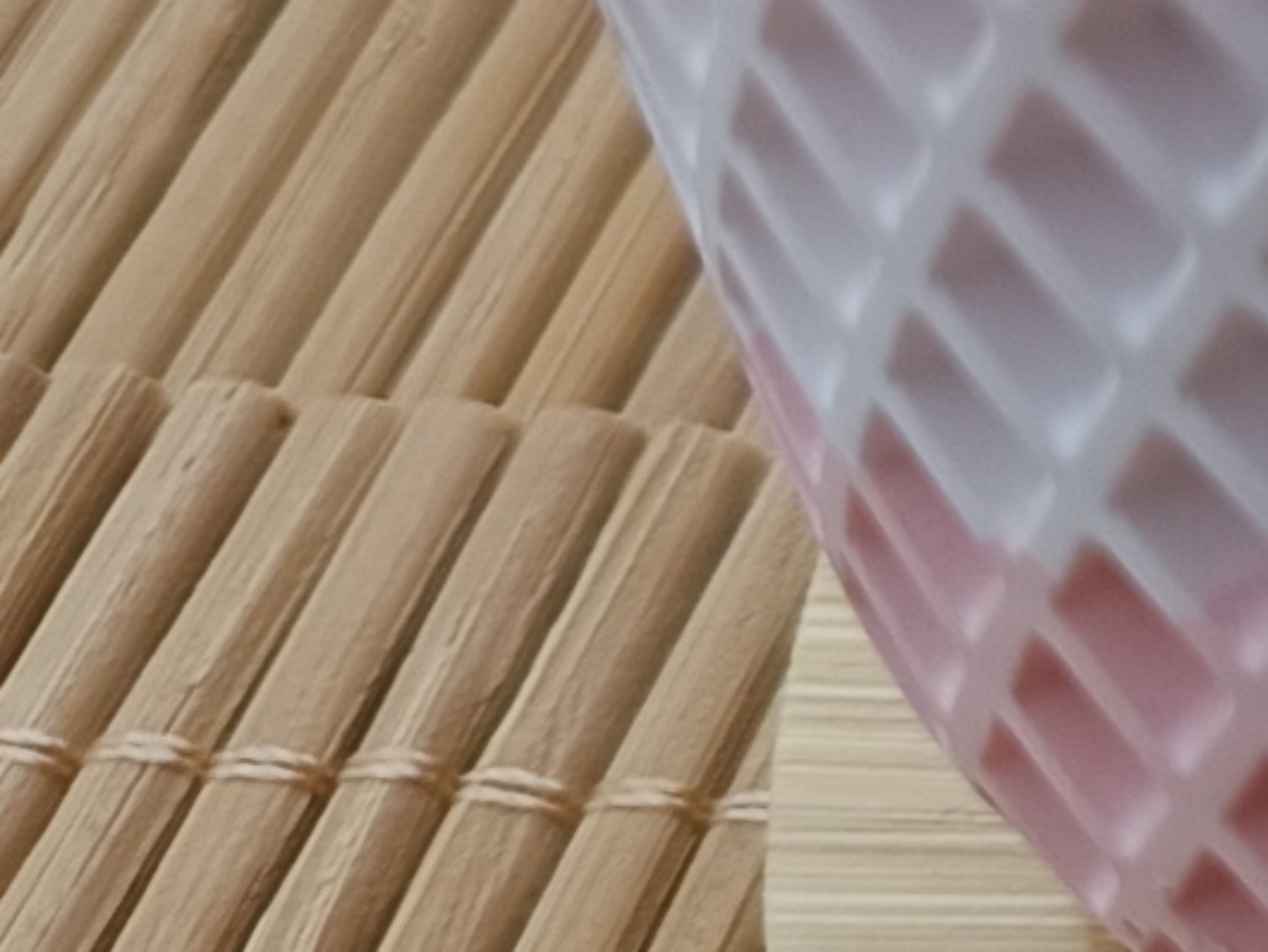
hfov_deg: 8.2
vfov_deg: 8.2
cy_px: 31
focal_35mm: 181
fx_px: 6633
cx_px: 4448
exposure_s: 1/519
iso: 53
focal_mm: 5.31
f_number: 1.7
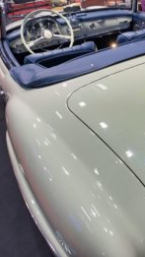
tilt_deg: -31.5
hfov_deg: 28.4
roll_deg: +6.5
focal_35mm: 39
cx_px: 148
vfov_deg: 51.6
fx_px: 266
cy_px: 128
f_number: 1.8
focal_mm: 4.25
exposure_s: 1/100
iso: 40
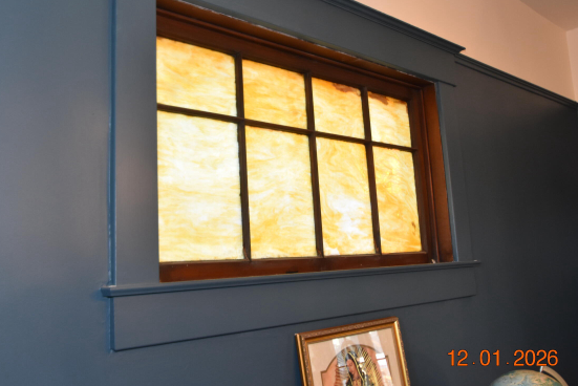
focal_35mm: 35
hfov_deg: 54.5
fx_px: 557
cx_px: 239
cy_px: 135
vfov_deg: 37.9
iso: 800
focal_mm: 17
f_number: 4.5
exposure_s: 1/80
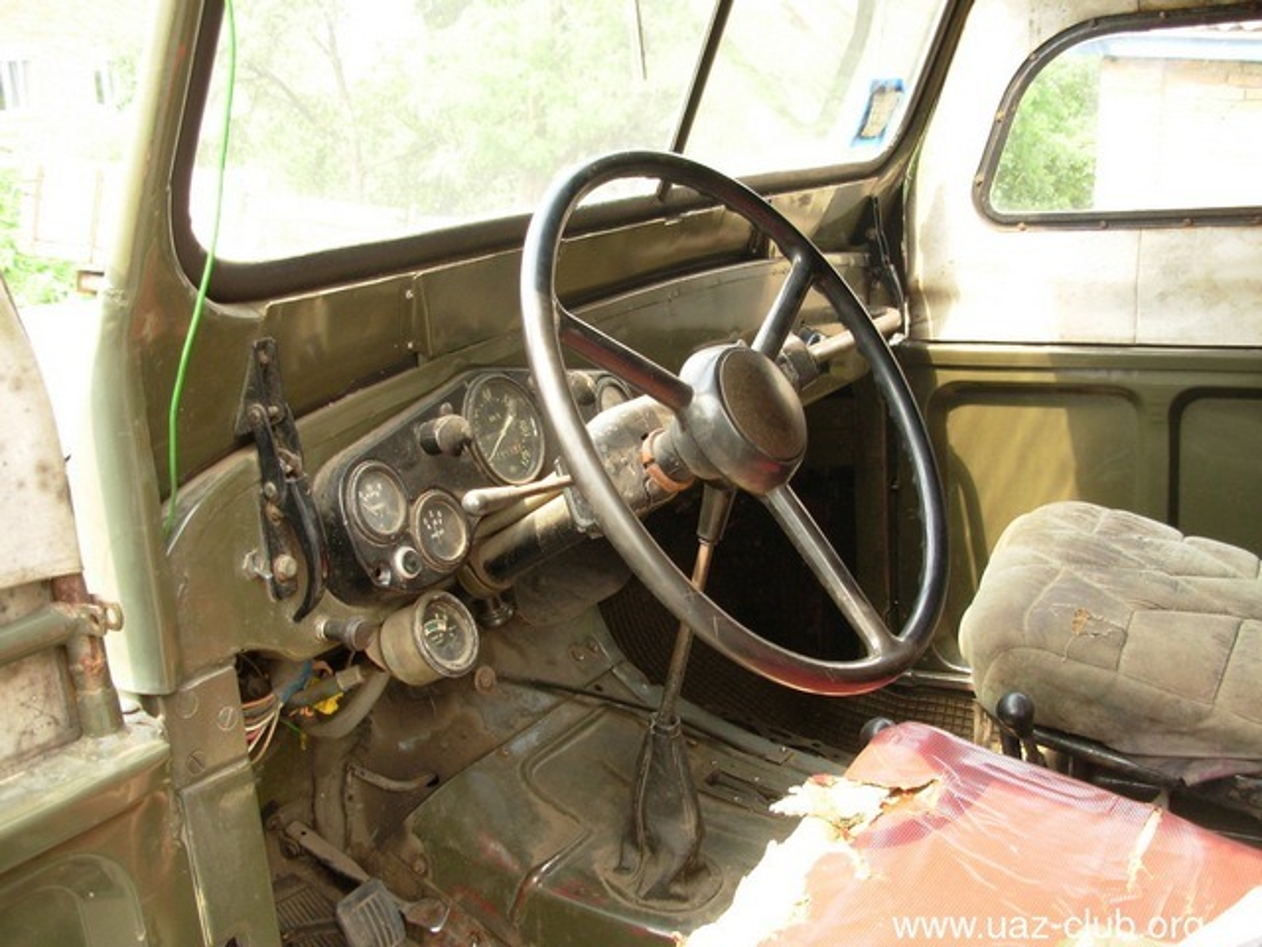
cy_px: 474
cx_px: 631
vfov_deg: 37.7
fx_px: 1385
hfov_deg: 49.0
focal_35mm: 38
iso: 50
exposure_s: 1/50.8
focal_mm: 6.3
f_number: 2.9
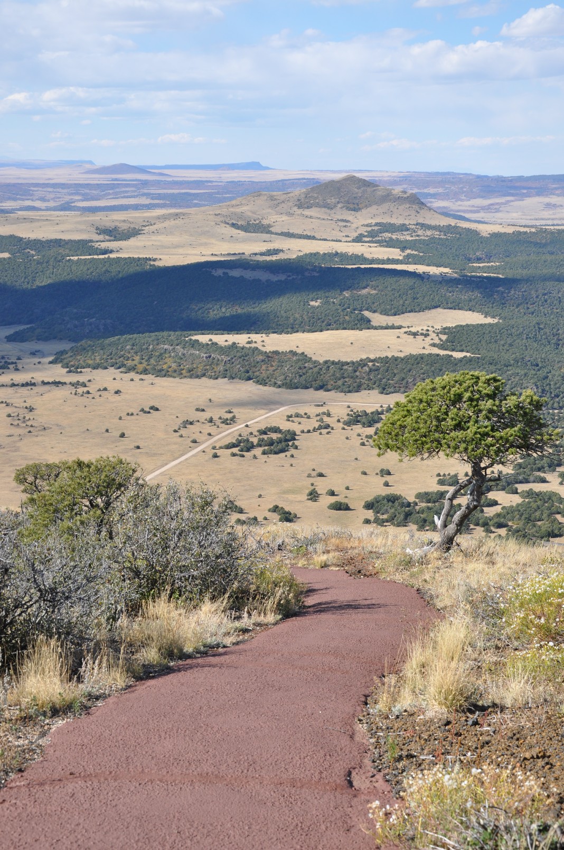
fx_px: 1484
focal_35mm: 63
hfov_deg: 21.5
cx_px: 282
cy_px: 425
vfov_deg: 31.9
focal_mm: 42
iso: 200
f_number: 9
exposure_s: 1/320
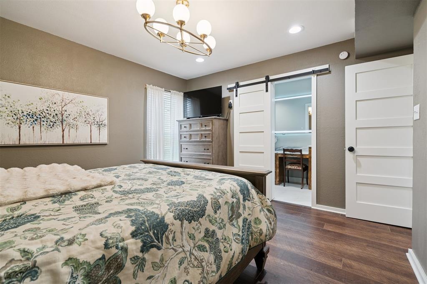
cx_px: 214
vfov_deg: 73.7
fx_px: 190
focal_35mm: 16
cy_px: 142
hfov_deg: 96.8
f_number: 7.1
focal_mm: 16
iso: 200
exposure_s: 1/10
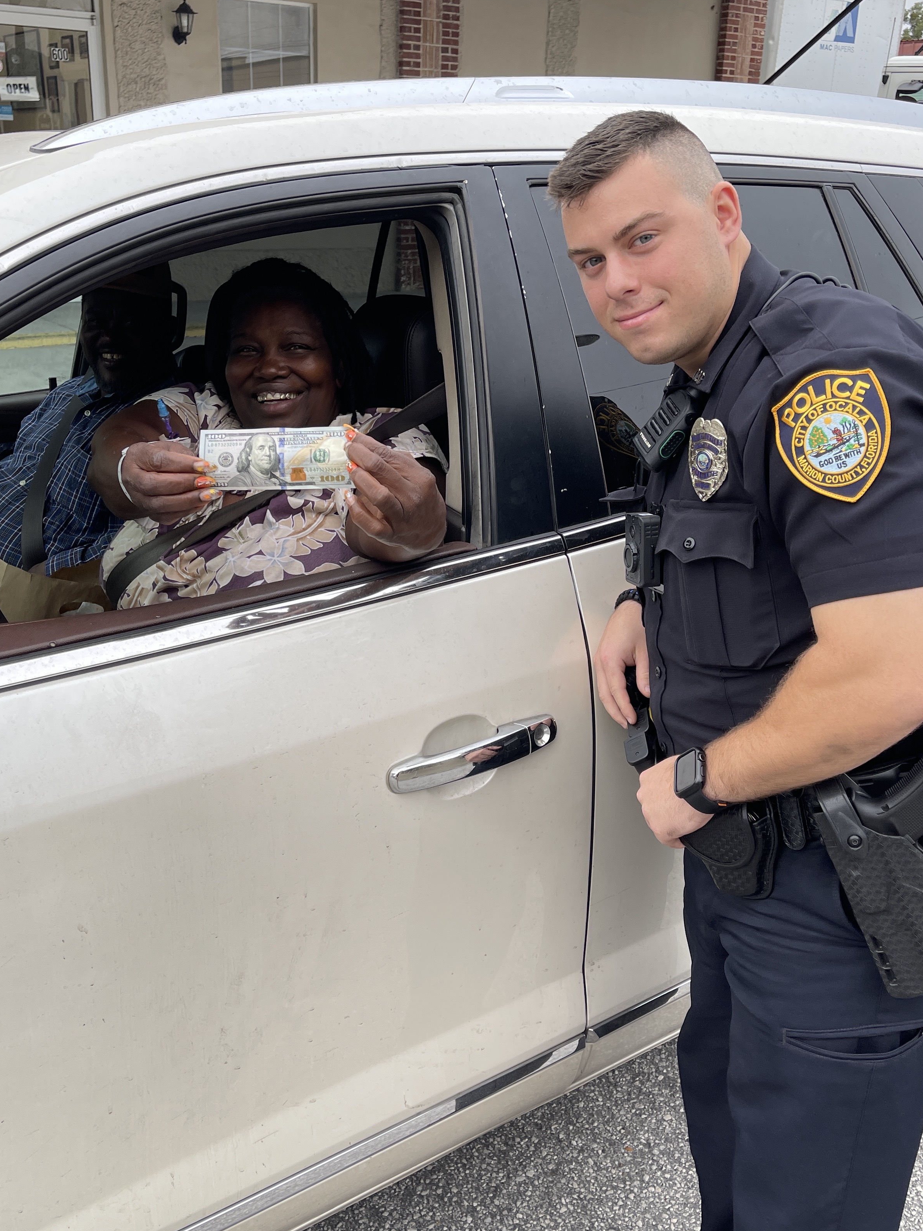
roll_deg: -0.8
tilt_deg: -18.9
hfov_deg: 42.9
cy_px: 540
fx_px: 1173
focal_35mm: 33
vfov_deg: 55.2
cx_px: 453
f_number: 1.6
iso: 32
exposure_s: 1/415
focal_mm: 5.1
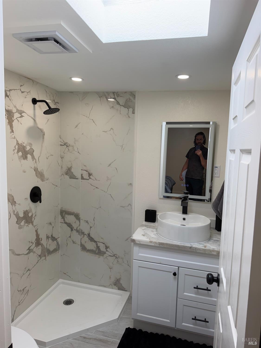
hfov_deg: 56.8
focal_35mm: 24
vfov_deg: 71.6
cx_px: 130
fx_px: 241
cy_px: 174
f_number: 1.78
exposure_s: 1/264
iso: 80
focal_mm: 6.76
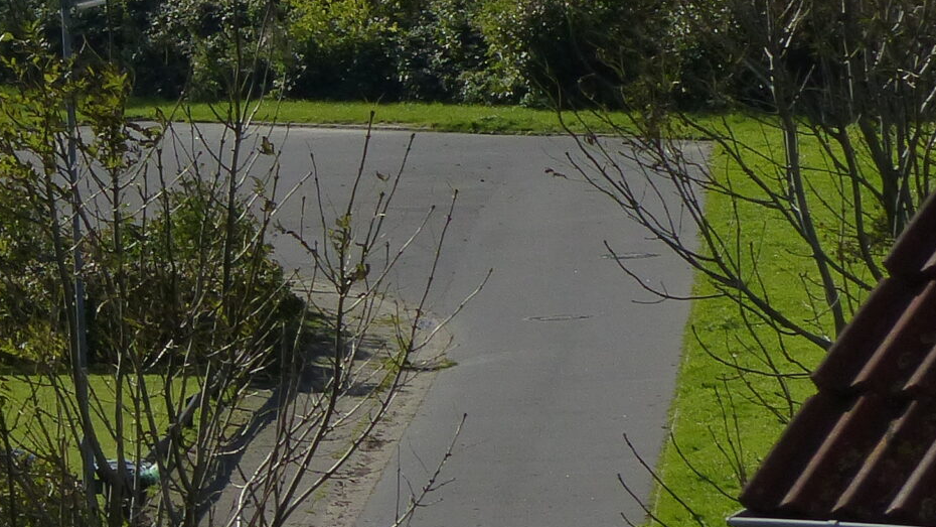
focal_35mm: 384
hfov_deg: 5.6
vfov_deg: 3.1
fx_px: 9530
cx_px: -241
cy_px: -385
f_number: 5
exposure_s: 1/1600
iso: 160
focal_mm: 23.1
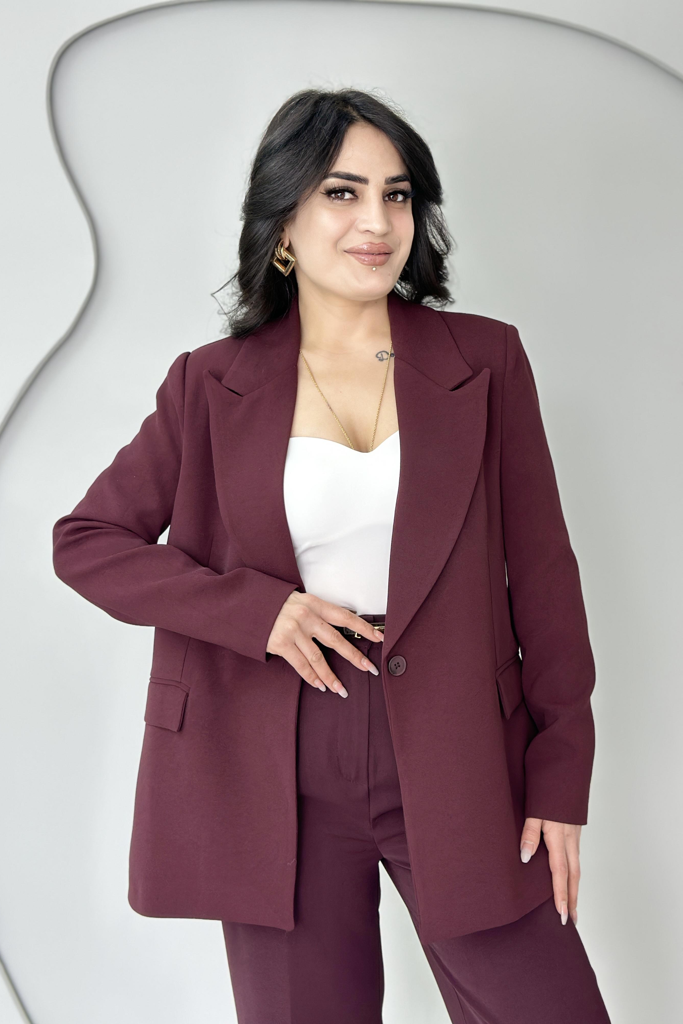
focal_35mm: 50
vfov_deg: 39.6
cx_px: 377
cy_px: 513
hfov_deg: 27.0
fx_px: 1423
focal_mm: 6.86
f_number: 1.78
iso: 100
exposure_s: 1/100
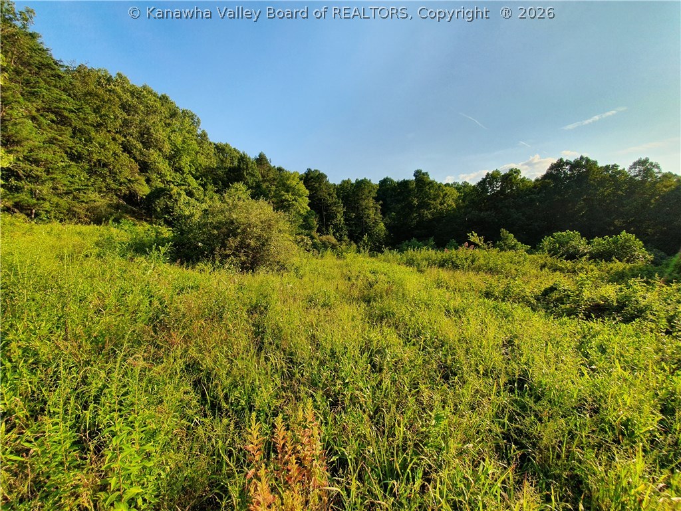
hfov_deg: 106.2
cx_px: 340
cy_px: 256
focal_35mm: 13
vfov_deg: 89.9
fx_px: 256
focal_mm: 1.8
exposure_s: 1/854
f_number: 2.2
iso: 50
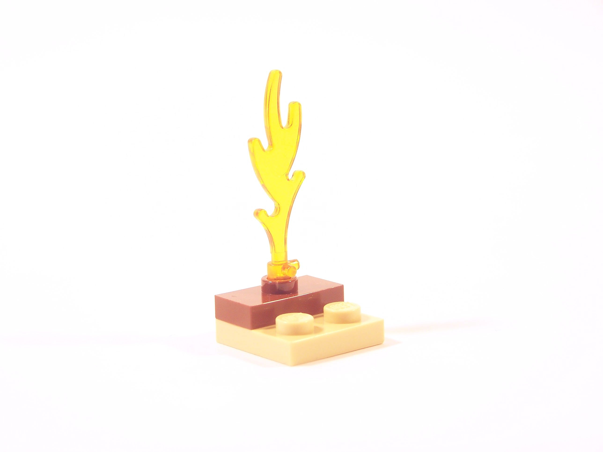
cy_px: 226
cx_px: 302
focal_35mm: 105
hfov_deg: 18.7
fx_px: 1829
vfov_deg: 14.1
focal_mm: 17.5
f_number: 3.2
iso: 100
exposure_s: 1/15
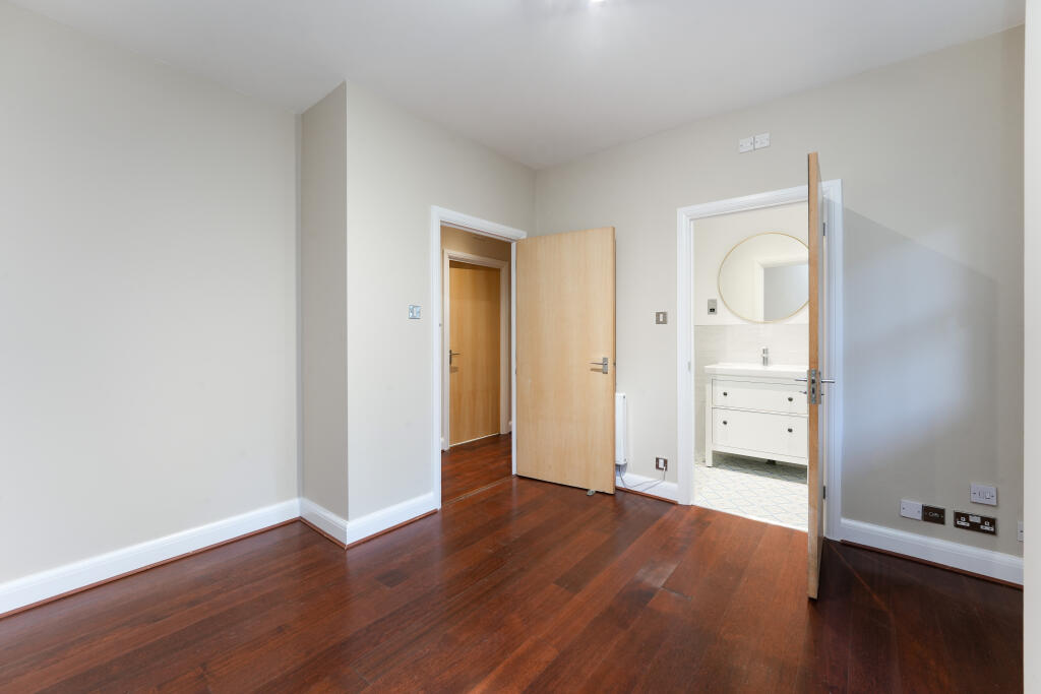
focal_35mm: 15
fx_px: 422
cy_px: 347
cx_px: 520
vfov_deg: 78.9
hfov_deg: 101.9
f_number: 11
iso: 200
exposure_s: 1/2
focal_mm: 14.6
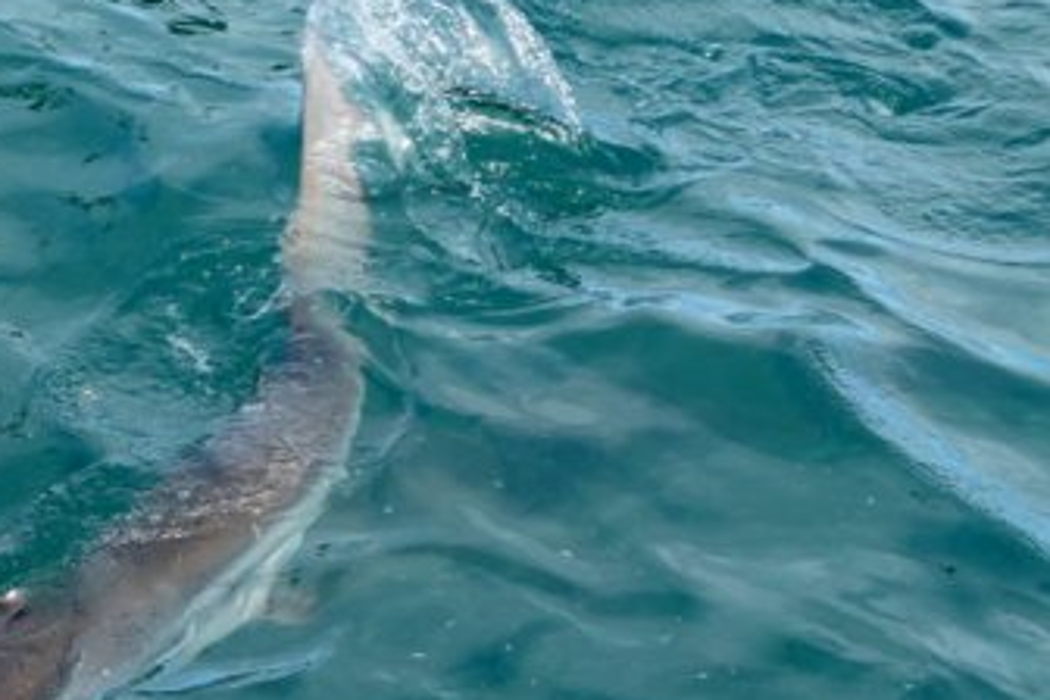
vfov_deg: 22.9
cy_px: 464
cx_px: 169
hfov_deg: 32.7
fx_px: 1721
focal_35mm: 59
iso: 125
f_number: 3
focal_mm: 11.86
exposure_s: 1/640
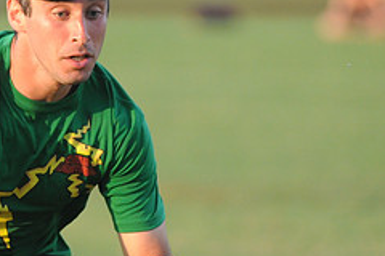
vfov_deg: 2.2
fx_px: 6793
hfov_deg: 3.2
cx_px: 87
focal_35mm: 635
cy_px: 151
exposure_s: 1/1250
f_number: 2.8
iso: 640
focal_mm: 175
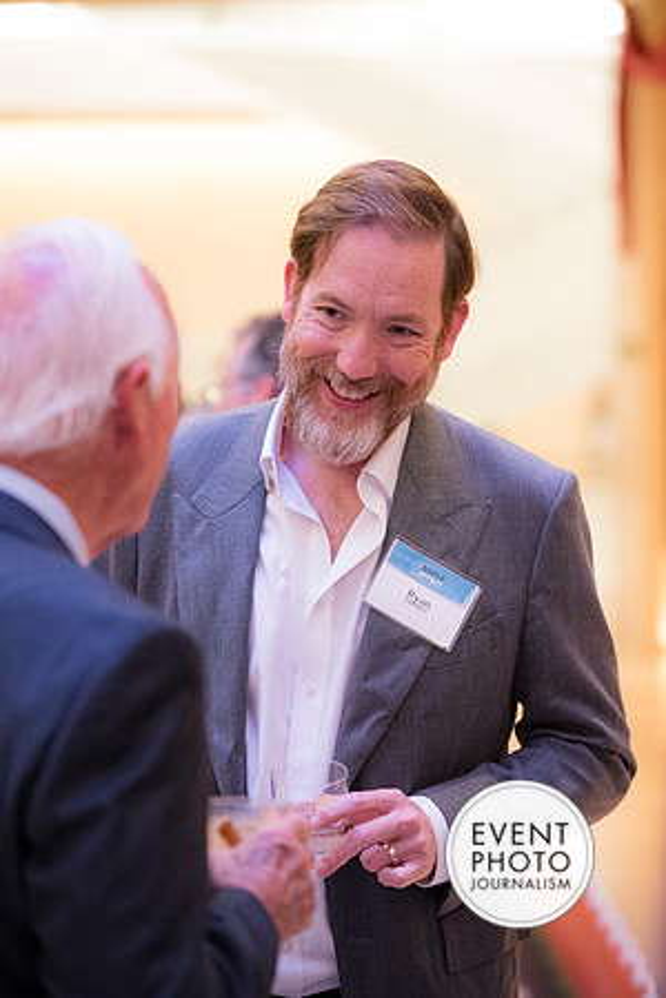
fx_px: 3219
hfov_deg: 11.8
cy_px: 499
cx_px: 333
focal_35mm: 116
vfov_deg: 17.6
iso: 6400
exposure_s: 1/160
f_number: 2.8
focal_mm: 116
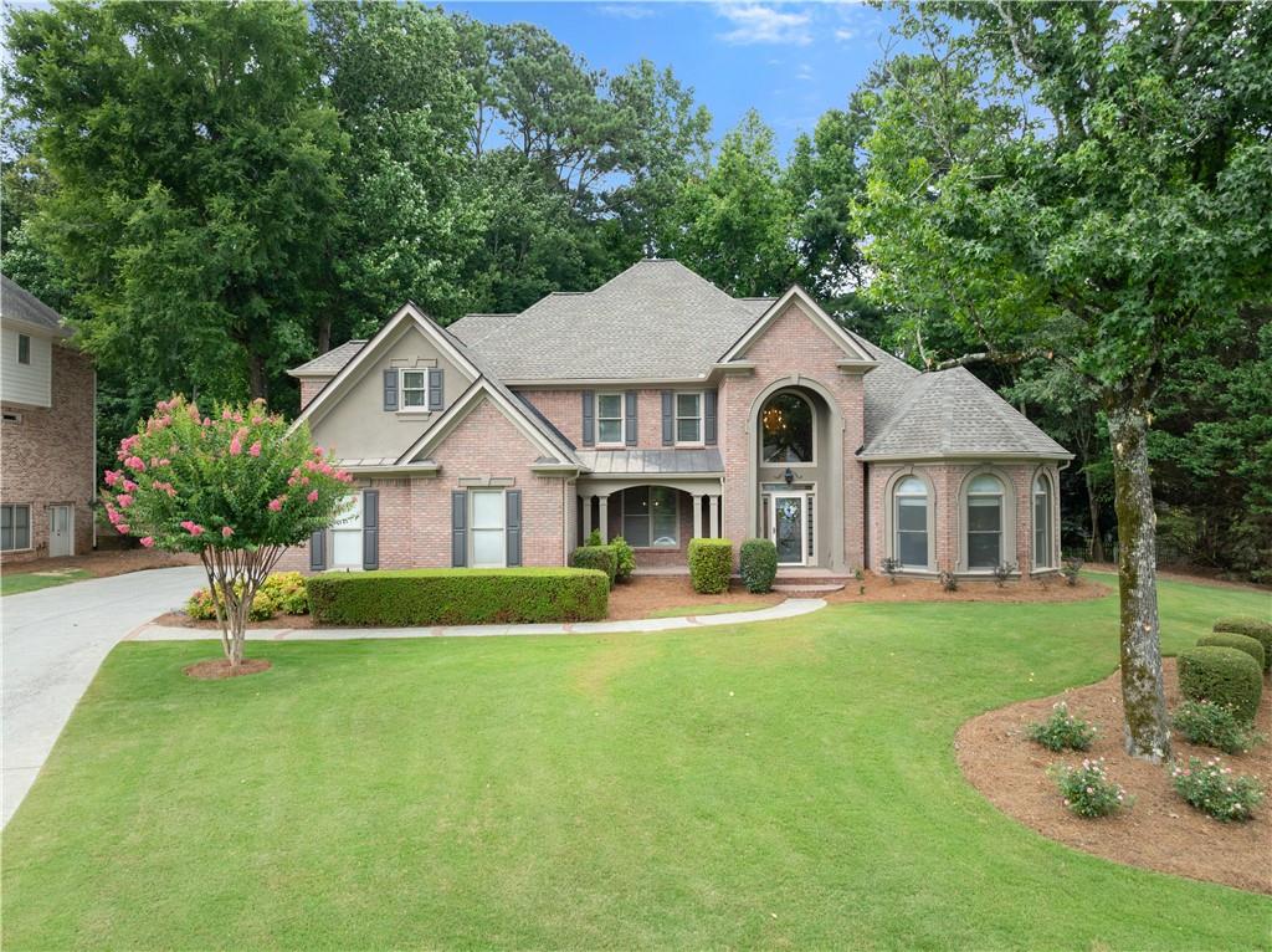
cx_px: 636
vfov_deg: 56.7
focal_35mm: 24
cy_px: 476
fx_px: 881
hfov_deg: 71.6
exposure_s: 1/25
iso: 110
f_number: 2.8
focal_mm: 12.29
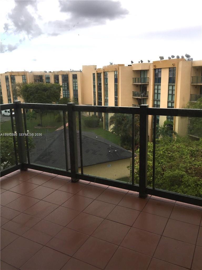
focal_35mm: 29
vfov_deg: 61.7
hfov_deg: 48.2
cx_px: 101
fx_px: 226
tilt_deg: -12.8
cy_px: 135
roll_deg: +1.5
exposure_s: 1/444
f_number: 2.2
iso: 32
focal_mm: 4.15
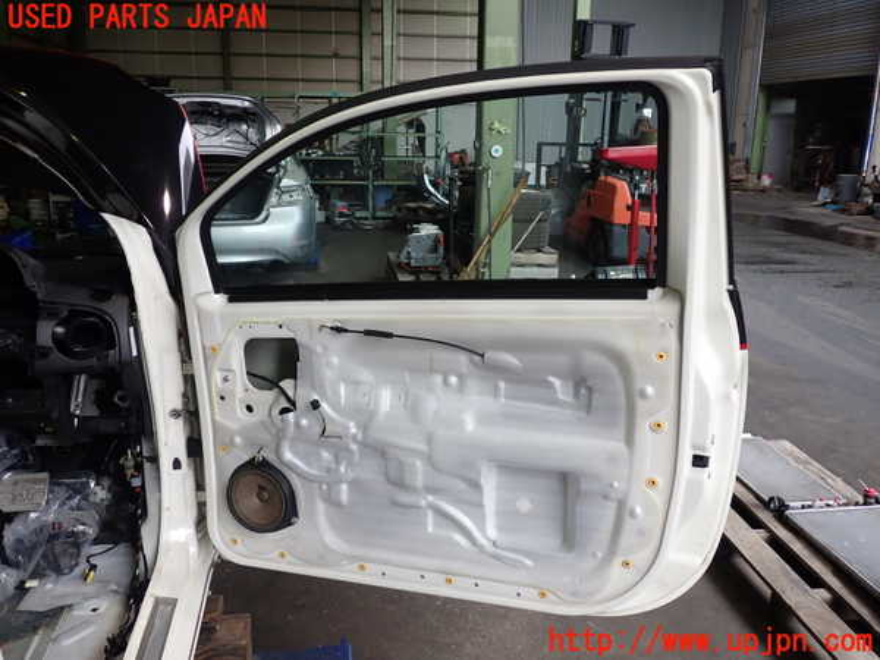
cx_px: 440
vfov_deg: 46.8
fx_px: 763
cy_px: 330
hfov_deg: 60.0
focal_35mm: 30
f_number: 2.3
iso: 160
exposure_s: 1/125
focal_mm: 5.4
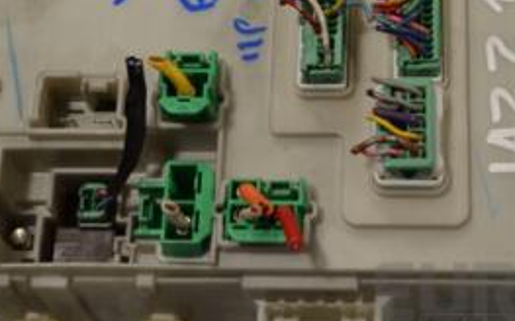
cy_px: 31
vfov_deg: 12.8
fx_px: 1419
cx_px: 339
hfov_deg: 20.5
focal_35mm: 101
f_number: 4.5
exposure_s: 1/80
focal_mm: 29
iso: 100
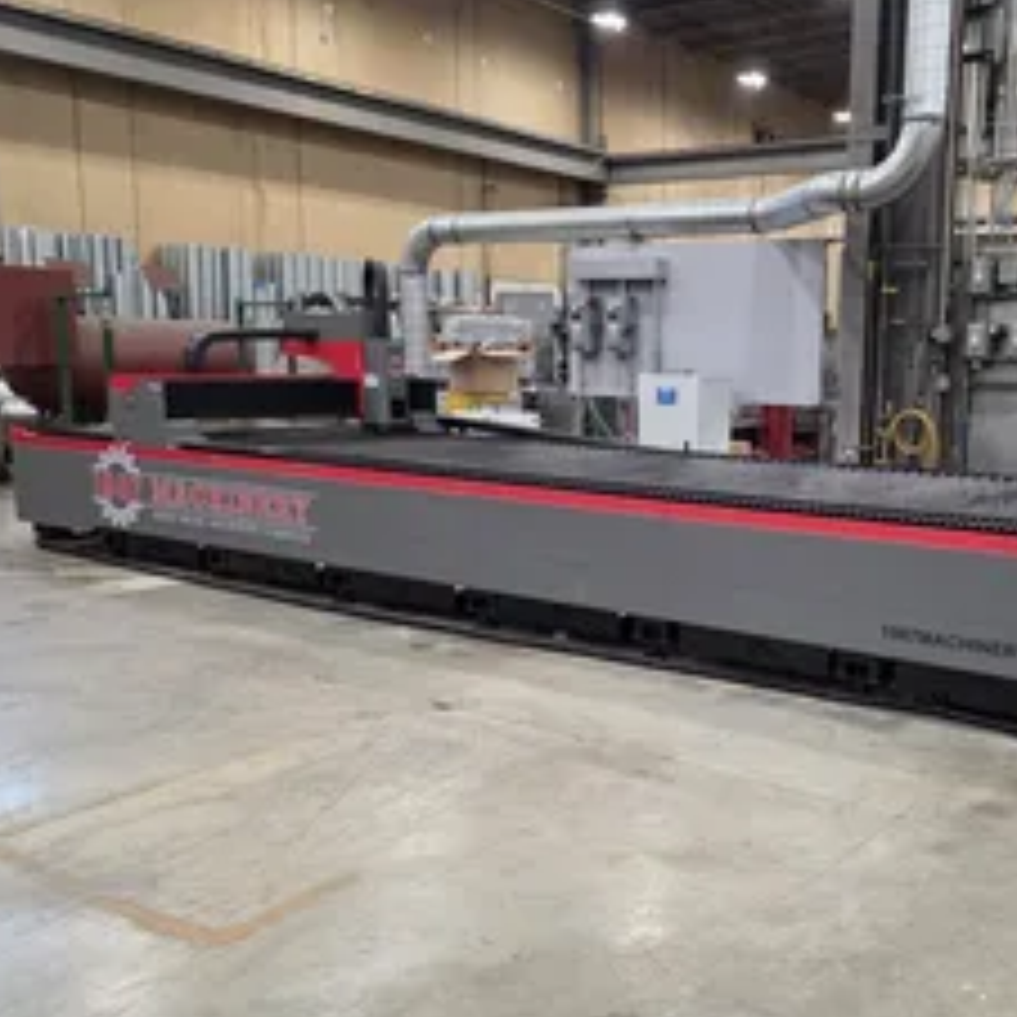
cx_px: 716
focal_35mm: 36
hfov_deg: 45.0
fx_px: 1197
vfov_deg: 46.0
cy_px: 540
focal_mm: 6.3
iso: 500
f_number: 1.7
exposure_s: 1/120
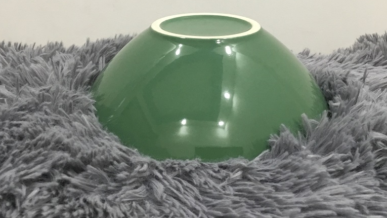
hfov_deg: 39.2
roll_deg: -2.0
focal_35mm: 53
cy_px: 45
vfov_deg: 22.3
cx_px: 208
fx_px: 544
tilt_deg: -12.1
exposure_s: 1/33
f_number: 2.4
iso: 100
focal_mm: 3.3
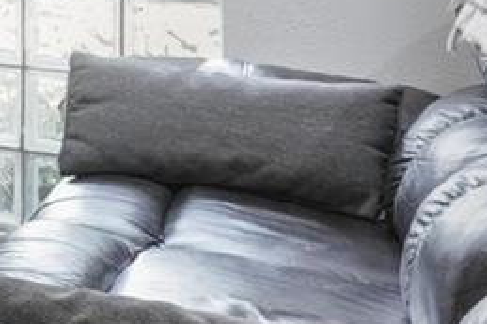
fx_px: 1338
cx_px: -797
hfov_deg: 13.0
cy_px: -170
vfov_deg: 13.0
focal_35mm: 99
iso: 400
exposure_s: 1/2
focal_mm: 16
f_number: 8
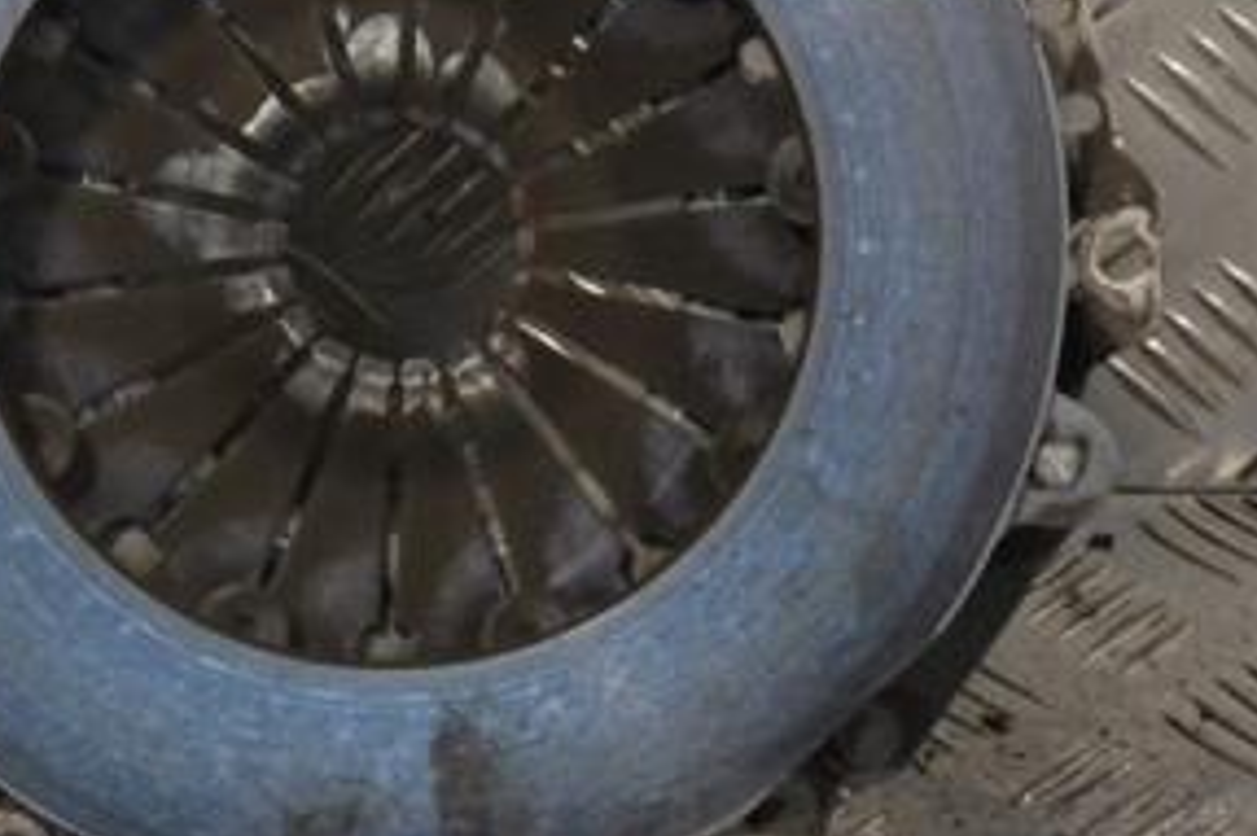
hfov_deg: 13.1
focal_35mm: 157
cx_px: 412
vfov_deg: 8.7
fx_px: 5479
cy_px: 254
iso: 3200
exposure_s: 1/250
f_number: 8
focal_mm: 50
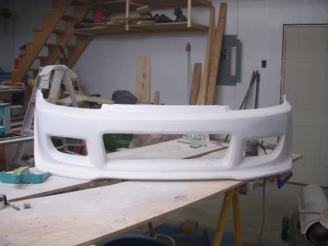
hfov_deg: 49.0
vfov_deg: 37.8
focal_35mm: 38
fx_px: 360
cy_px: 123
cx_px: 164
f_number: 3.3
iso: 200
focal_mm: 6.3
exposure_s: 1/30
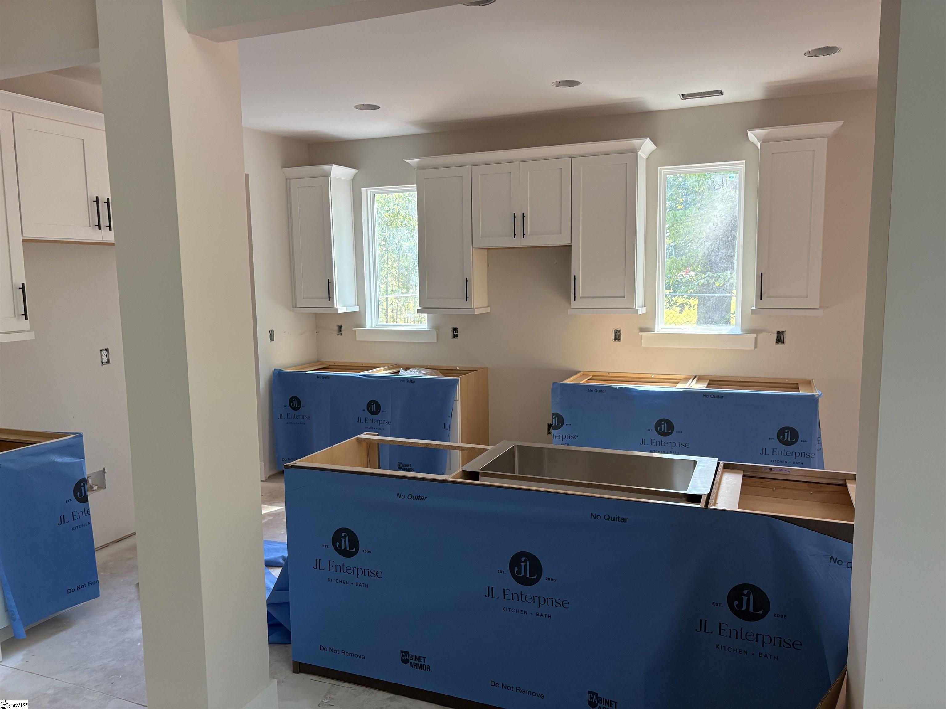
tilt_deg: -6.6
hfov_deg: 67.3
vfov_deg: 53.1
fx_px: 711
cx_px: 473
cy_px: 354
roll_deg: +0.5
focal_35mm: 26
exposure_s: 1/99
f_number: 1.6
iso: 125
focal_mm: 5.96
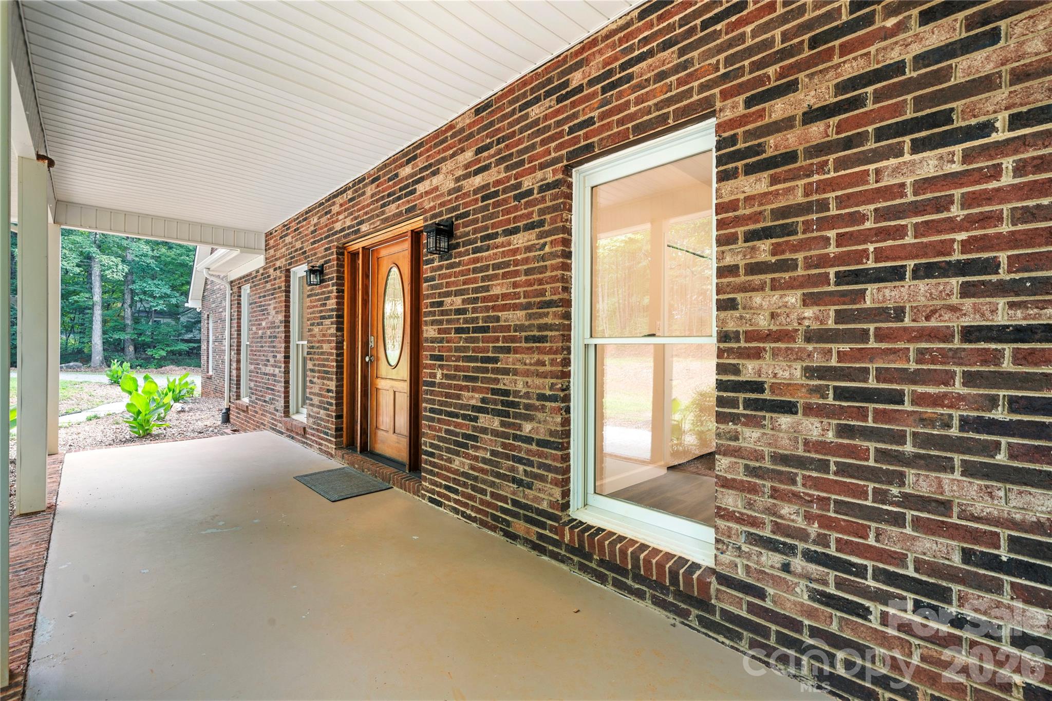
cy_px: 350
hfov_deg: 100.4
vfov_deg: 77.3
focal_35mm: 15
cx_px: 526
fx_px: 438
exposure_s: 1/1.25
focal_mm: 15
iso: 125
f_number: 9
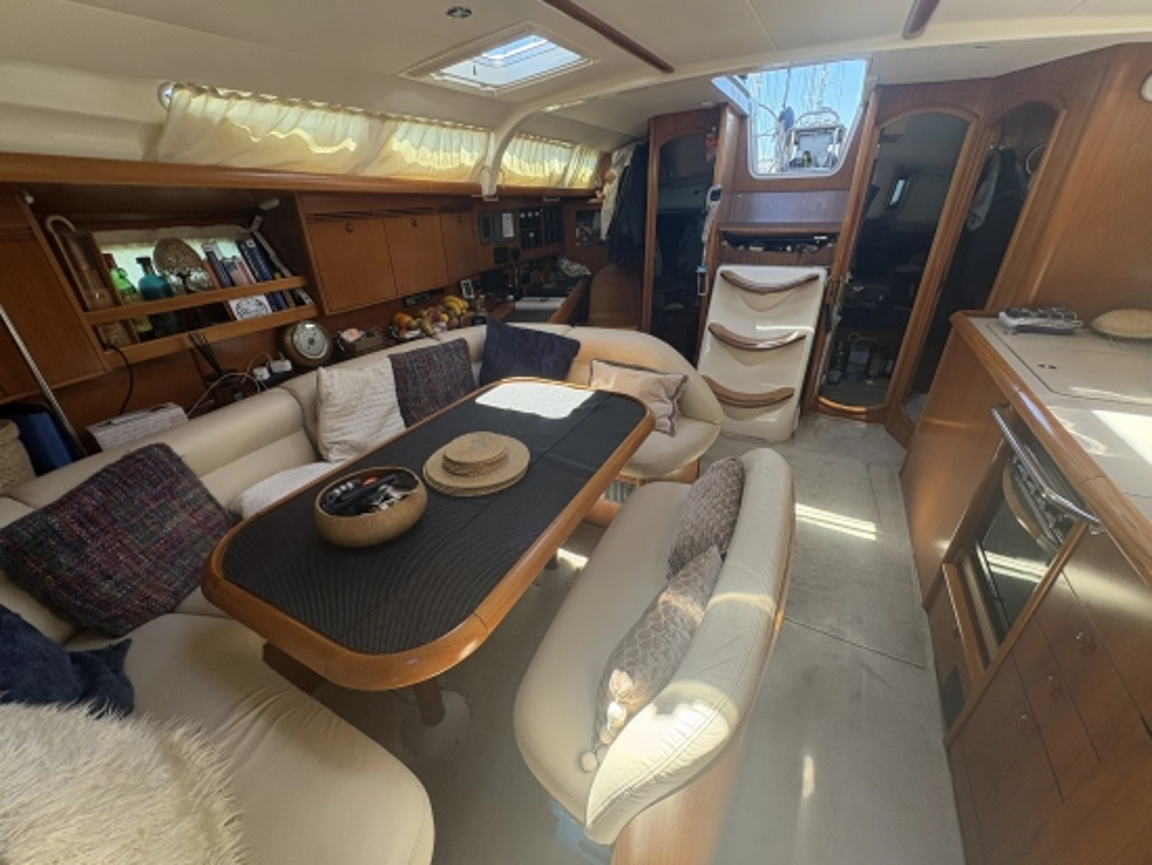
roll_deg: +4.1
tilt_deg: -26.2
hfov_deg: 102.0
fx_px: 466
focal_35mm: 14
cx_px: 576
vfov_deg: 85.7
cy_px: 432
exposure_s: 1/140
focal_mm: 2.22
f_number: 2.2
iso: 125
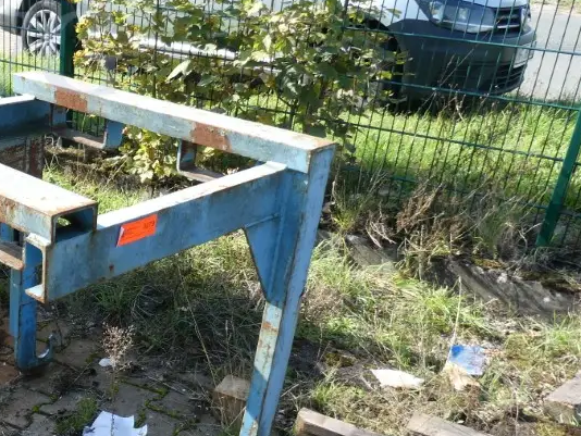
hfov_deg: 38.0
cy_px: 345
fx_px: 772
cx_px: 40
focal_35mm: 46
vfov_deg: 30.8
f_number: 3.3
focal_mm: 4.3
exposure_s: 1/250
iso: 80
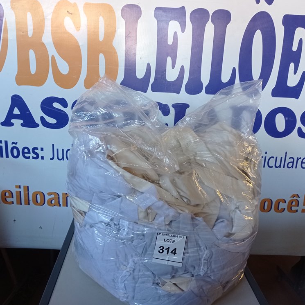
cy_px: 149
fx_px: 339
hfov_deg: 48.4
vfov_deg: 48.4
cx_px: 151
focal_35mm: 34
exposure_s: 1/60
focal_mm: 4.7
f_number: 1.79
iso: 190
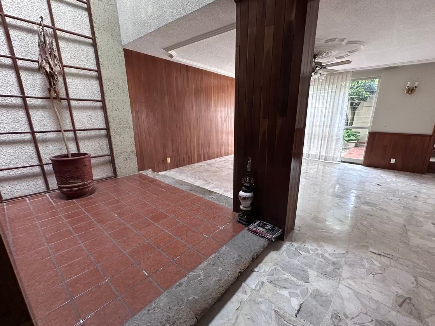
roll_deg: -0.6
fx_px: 188
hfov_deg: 98.1
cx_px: 229
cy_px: 168
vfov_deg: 81.7
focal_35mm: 15
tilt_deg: -15.6
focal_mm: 2.22
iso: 250
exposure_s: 1/120
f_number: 2.2
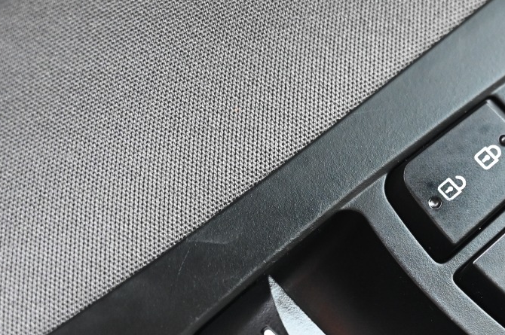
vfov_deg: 11.9
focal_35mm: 114
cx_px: 408
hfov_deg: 17.8
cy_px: 308
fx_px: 1597
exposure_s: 1/125
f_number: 4
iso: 3200
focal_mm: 47
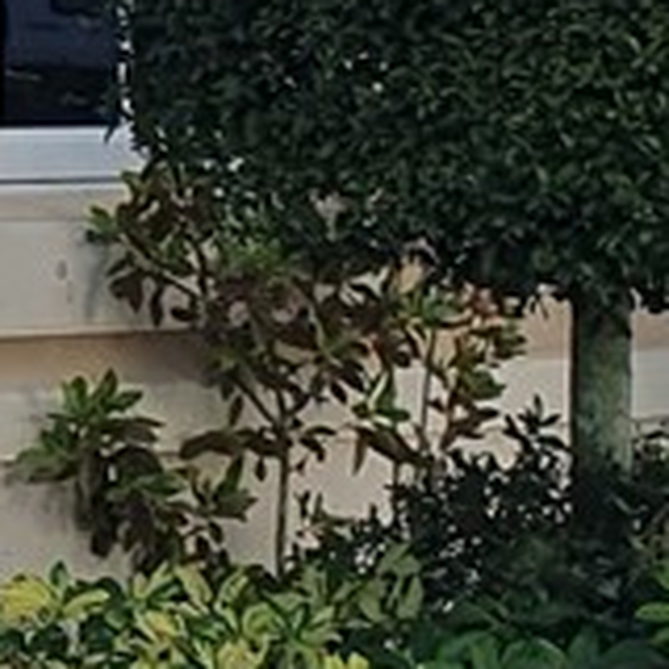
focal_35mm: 230
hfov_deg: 6.9
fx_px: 5029
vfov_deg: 7.4
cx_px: -1305
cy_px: -523
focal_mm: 4.32
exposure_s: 1/568
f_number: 2.4
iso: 50
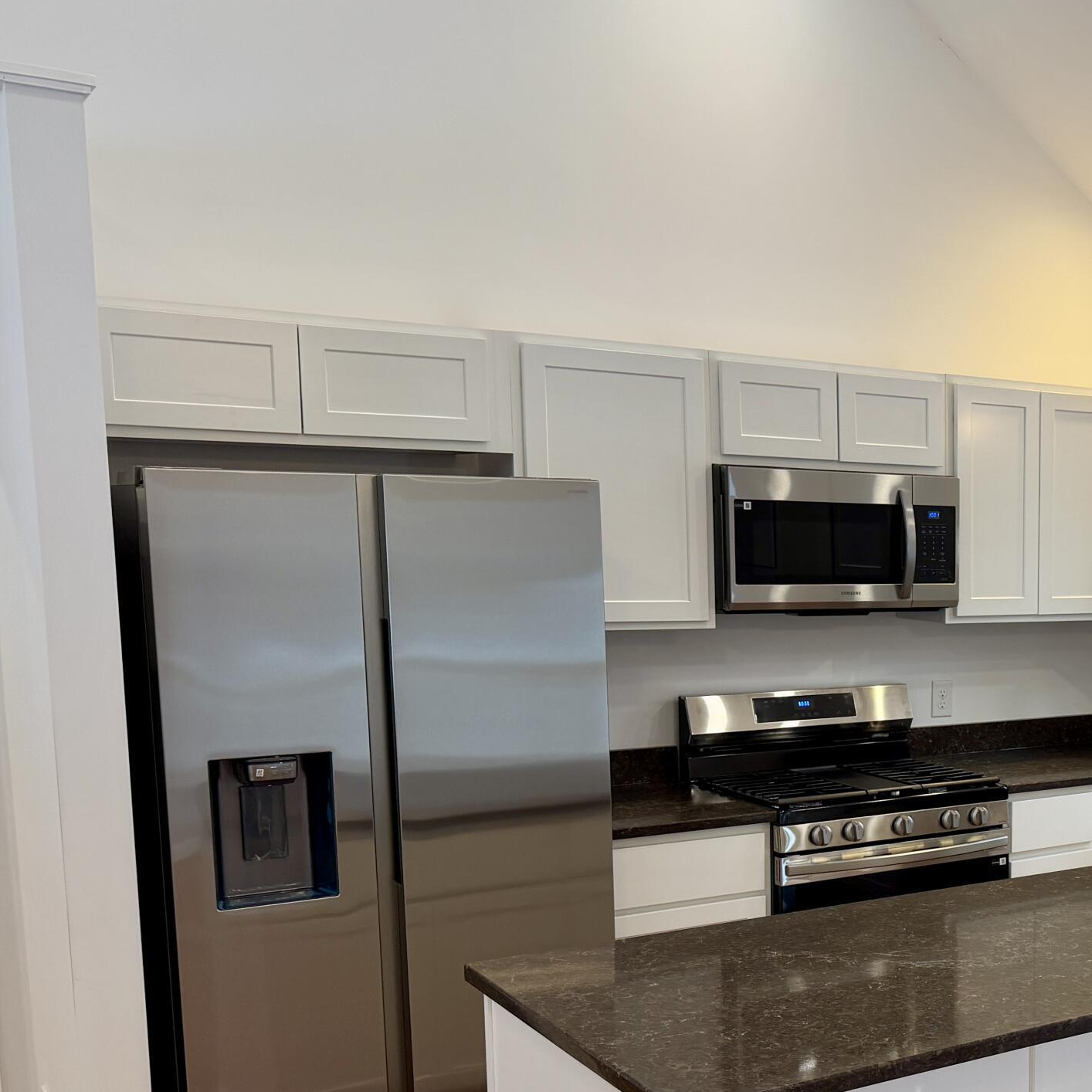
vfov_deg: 37.1
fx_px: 1606
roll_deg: -1.2
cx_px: 1151
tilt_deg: -9.5
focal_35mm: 45
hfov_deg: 33.5
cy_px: 744
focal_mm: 6.76
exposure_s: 1/120
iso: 125
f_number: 1.78
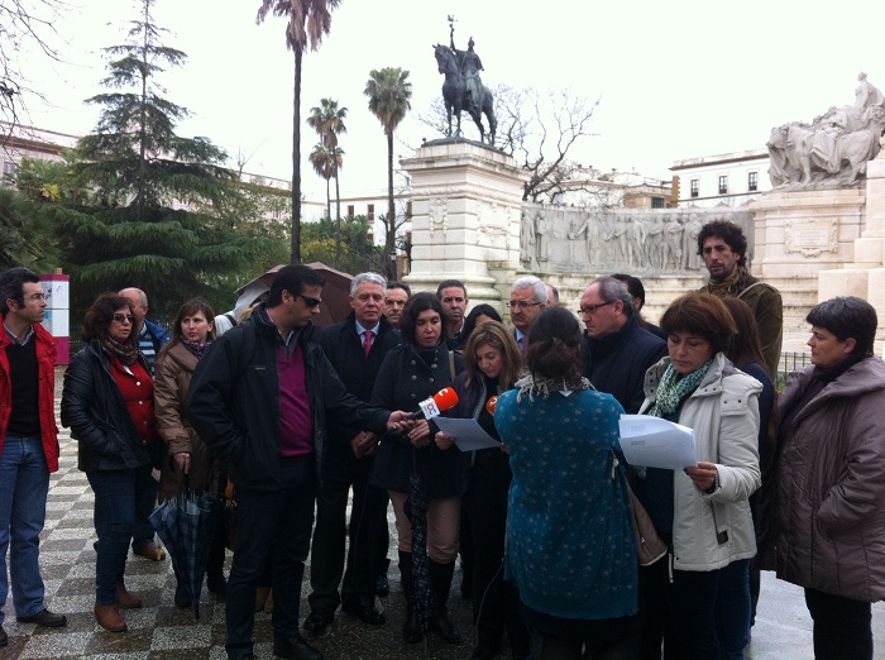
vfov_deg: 40.6
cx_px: 442
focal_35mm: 35
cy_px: 330
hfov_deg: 52.7
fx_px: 893
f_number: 2.8
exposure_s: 1/120
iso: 80
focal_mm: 3.85
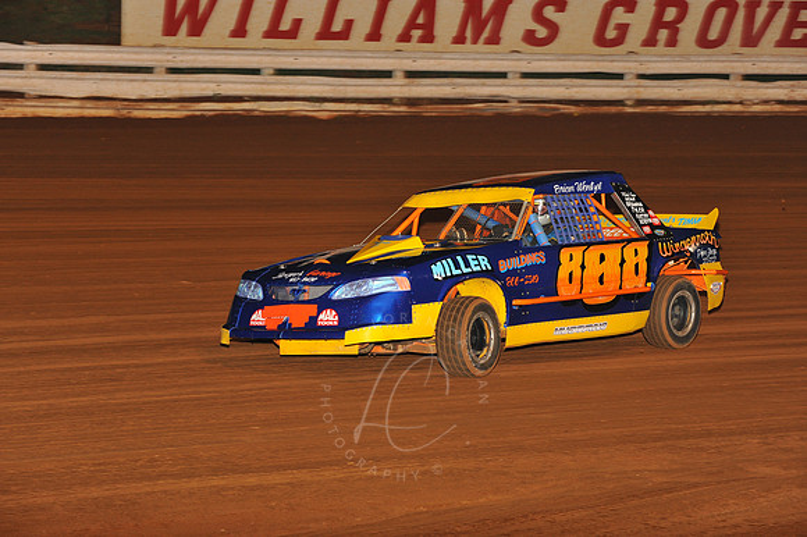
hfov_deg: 19.5
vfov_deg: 13.0
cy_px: 268
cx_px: 404
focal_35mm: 105
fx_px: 2352
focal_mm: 105
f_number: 6.3
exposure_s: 1/320
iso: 1000
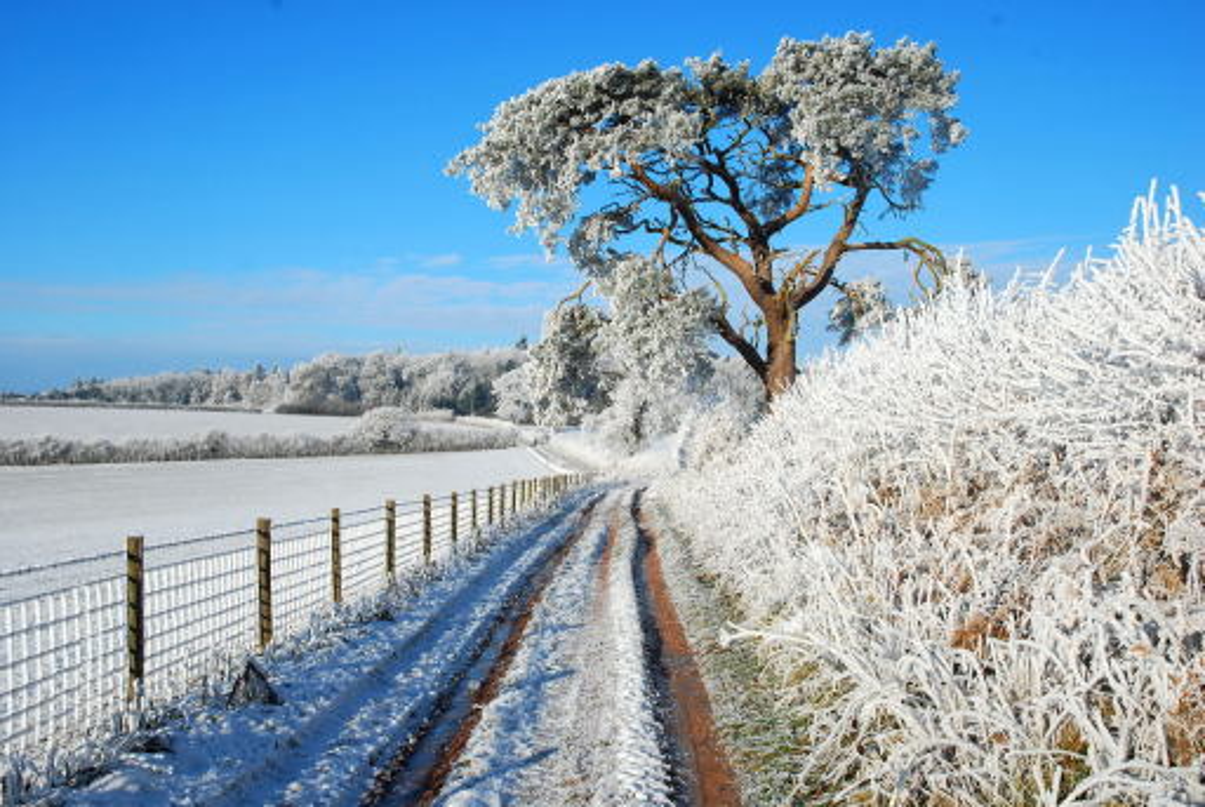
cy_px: 404
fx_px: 1257
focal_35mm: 38
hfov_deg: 51.2
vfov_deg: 35.6
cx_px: 602
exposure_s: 1/350
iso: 200
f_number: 11
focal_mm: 25
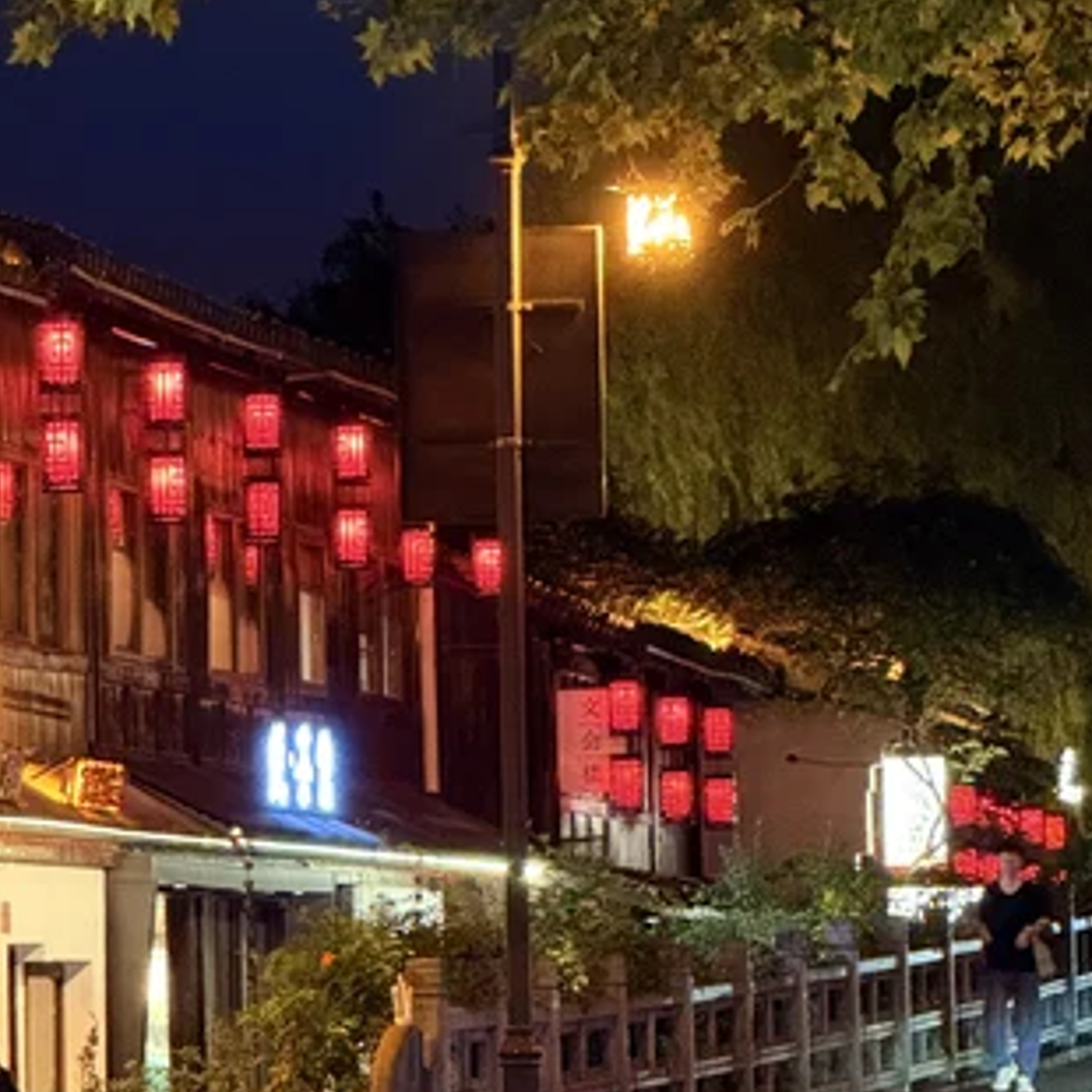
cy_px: 461
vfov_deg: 6.7
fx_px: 9387
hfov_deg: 6.7
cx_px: 366
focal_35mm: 263
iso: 1600
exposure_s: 1/33
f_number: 2.8
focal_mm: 15.66
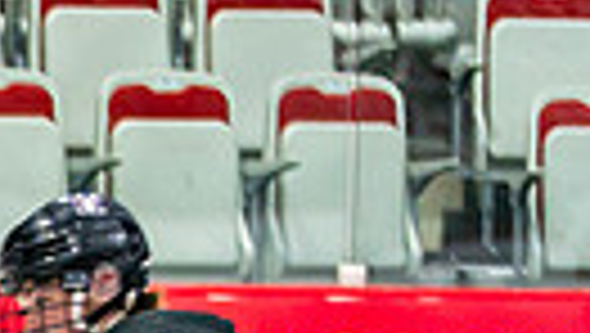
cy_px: 877
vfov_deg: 1.7
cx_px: -644
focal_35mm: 709
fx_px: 11103
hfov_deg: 3.0
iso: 400
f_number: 2.8
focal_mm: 115
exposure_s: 1/640
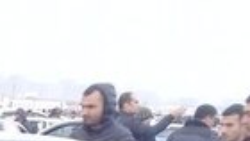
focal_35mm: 159
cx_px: -212
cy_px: 370
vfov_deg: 7.1
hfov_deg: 12.3
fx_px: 1055
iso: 50
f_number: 2.2
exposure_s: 1/106
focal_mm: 3.3
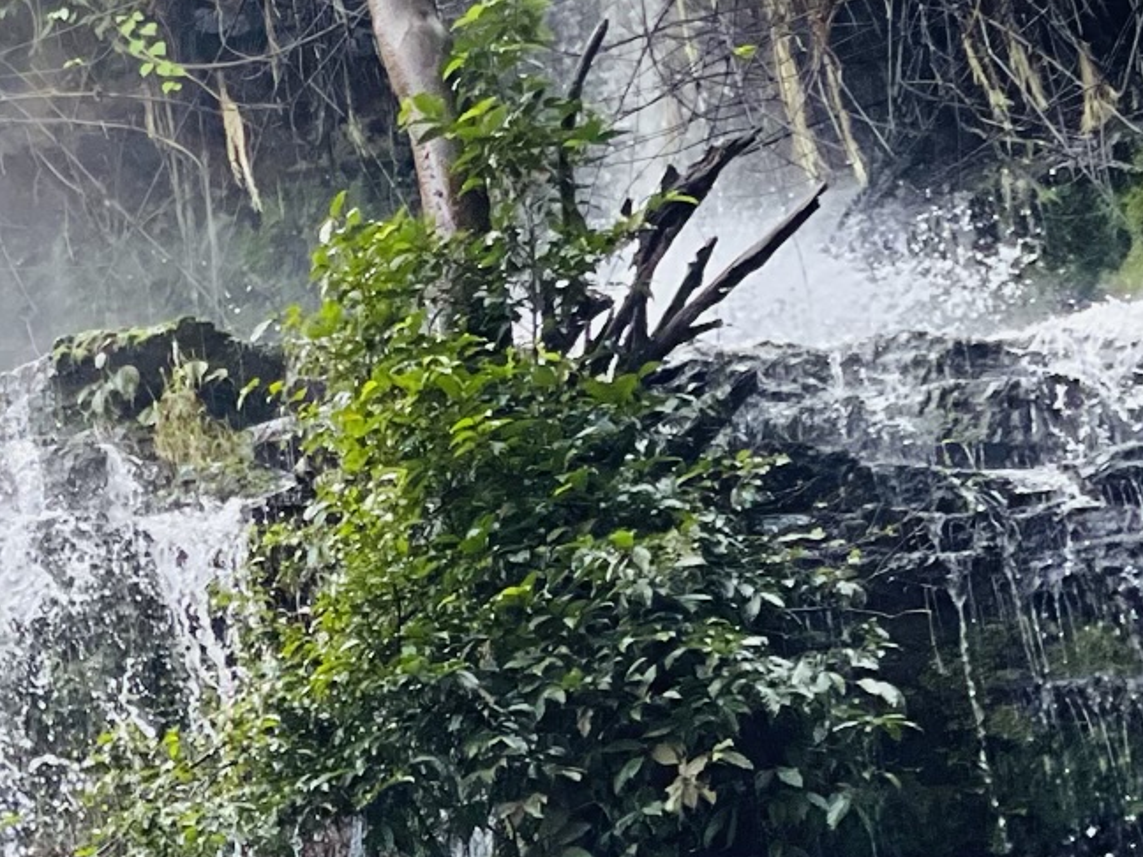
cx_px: -594
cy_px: 428
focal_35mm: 199
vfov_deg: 7.5
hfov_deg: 9.6
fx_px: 6571
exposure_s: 1/121
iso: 80
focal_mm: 7.5
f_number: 2.2
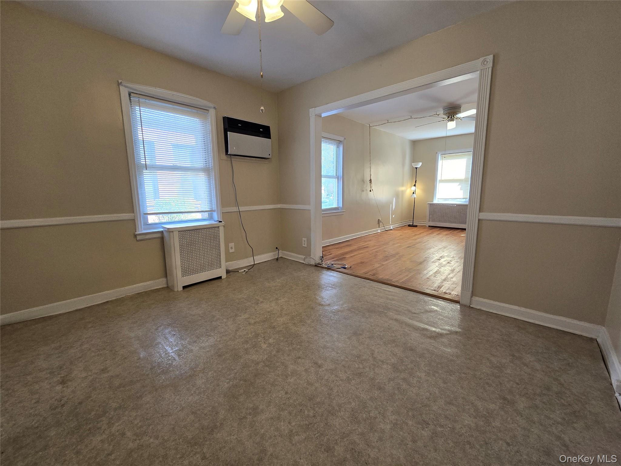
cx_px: 310
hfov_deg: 106.2
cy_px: 233
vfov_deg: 89.9
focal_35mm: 13
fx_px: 233
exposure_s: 1/60
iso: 100
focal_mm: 2.2
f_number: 2.2
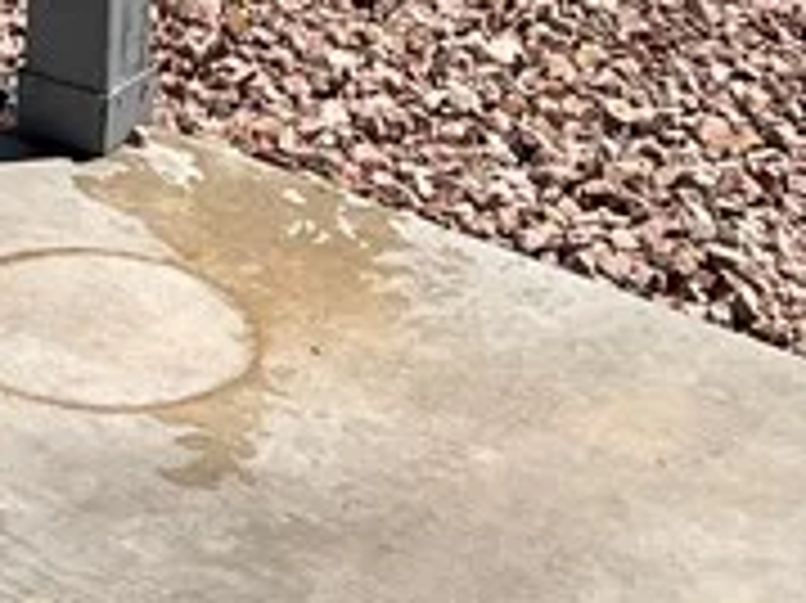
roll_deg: -1.4
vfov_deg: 8.5
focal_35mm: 149
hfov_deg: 12.7
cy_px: -1120
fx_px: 3467
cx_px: -306
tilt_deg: -6.7
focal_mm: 5.1
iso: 50
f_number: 1.6
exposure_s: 1/5076
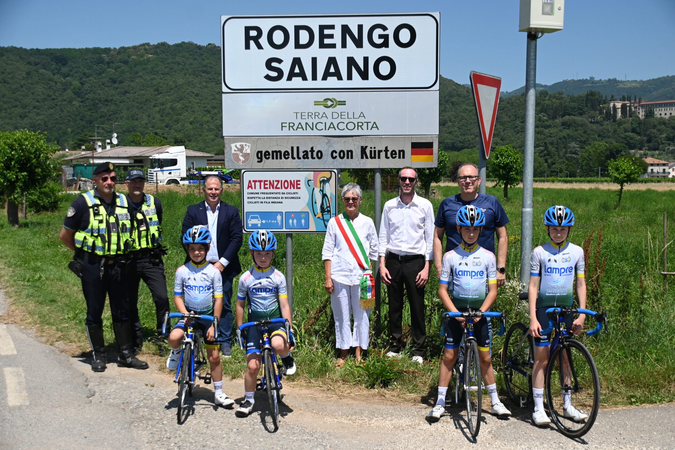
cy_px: 225
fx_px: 787
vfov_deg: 31.9
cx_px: 338
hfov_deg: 46.4
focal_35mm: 42
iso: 320
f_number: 4
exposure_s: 1/4000
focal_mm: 28
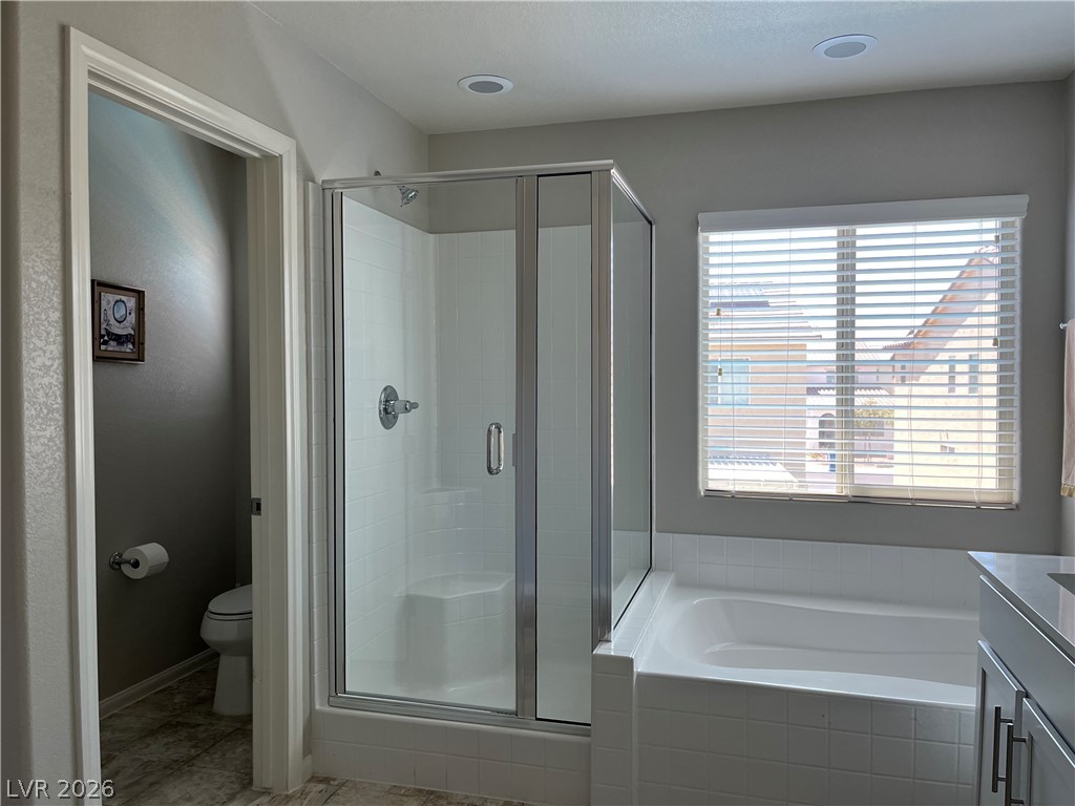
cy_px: 403
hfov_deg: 67.3
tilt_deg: -0.9
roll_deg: +1.3
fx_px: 807
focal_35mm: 26
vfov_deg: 53.1
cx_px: 538
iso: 50
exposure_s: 1/138
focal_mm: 5.1
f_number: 1.6
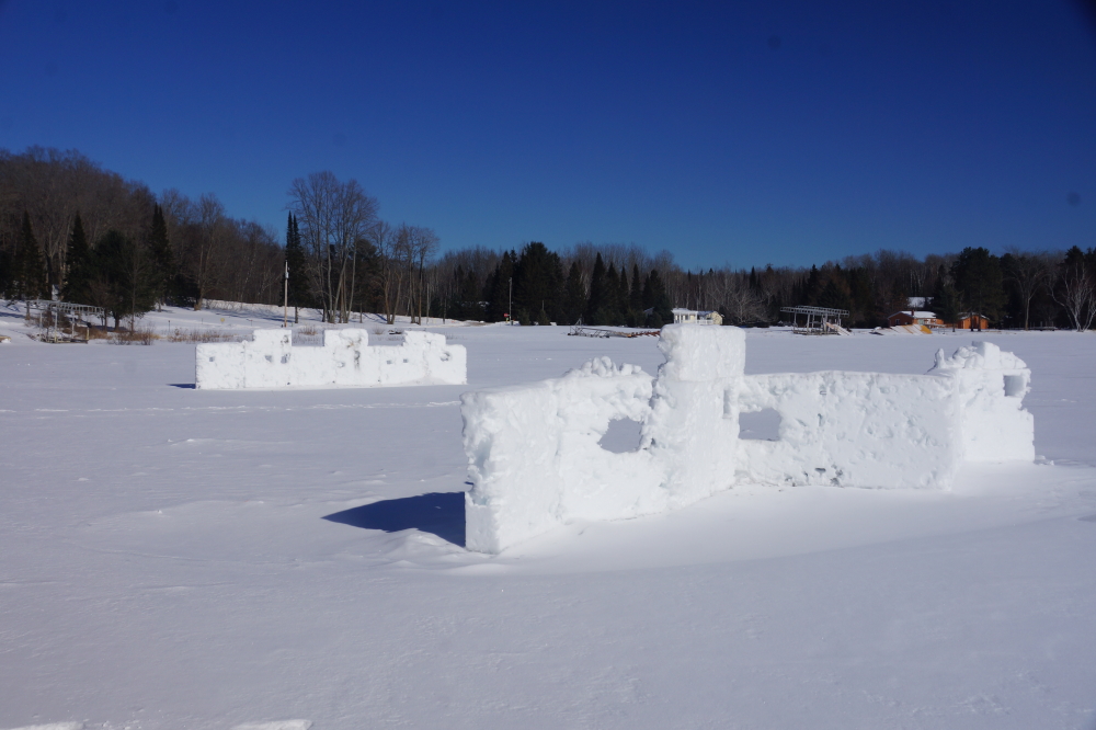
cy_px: 365
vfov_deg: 34.2
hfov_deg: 49.6
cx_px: 548
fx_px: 1187
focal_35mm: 39
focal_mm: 26
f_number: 13
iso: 100
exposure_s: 1/200
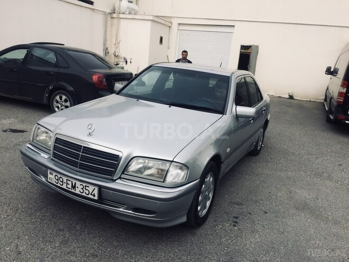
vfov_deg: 48.2
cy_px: 131
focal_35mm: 29
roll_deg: -6.2
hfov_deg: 61.7
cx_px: 174
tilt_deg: -17.7
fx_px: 292
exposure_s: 1/1709
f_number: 2.2
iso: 32
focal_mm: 4.15
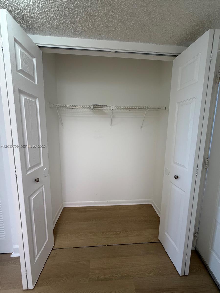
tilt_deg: -8.7
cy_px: 146
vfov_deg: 102.1
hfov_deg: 85.7
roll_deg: -1.3
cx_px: 110
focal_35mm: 14
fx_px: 119
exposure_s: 1/120
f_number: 2.2
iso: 160
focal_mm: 2.22
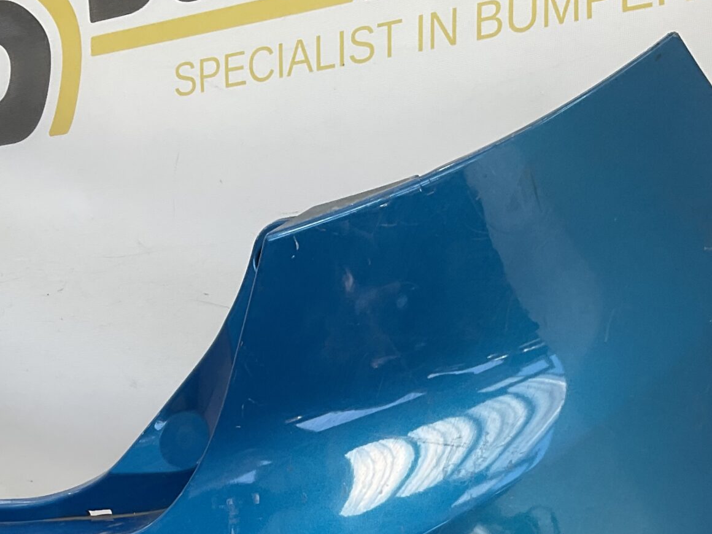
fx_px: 1316
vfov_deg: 22.0
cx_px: 329
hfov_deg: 30.3
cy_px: 552
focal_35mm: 64
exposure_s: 1/120
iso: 16
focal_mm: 3
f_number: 1.8
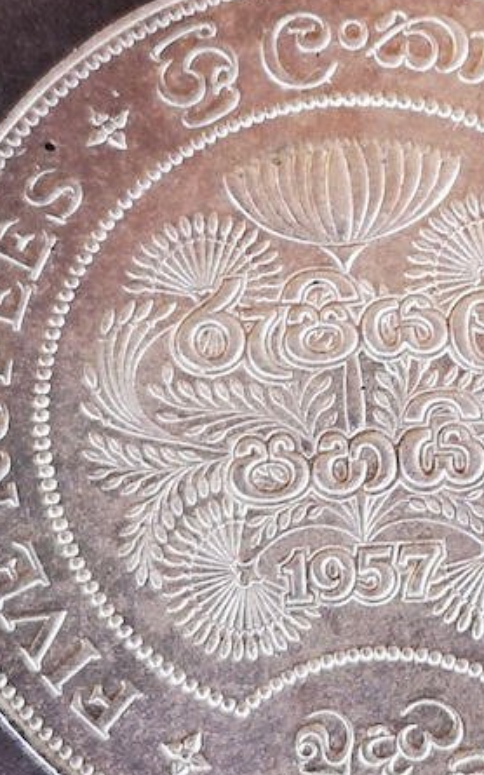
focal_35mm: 146
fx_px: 3082
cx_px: 387
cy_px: 329
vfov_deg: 14.3
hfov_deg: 9.0
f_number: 1.8
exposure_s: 1/50
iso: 80
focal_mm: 5.58
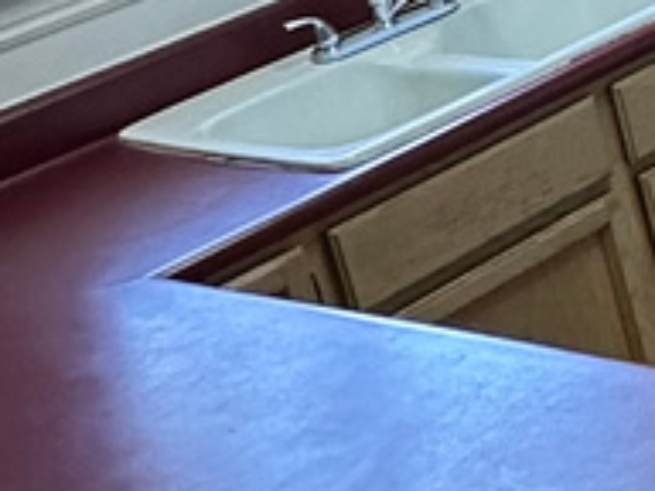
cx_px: 1593
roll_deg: +7.6
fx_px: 2119
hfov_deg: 13.1
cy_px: -235
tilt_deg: -15.8
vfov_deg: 12.6
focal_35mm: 112
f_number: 2.2
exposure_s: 1/120
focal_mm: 2.22
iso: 200
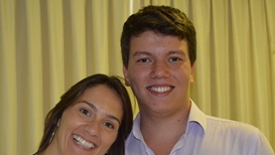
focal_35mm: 76
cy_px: 142
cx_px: 153
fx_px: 554
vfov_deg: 15.7
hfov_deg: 27.8
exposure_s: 1/60
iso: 2500
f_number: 4.5
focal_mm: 30
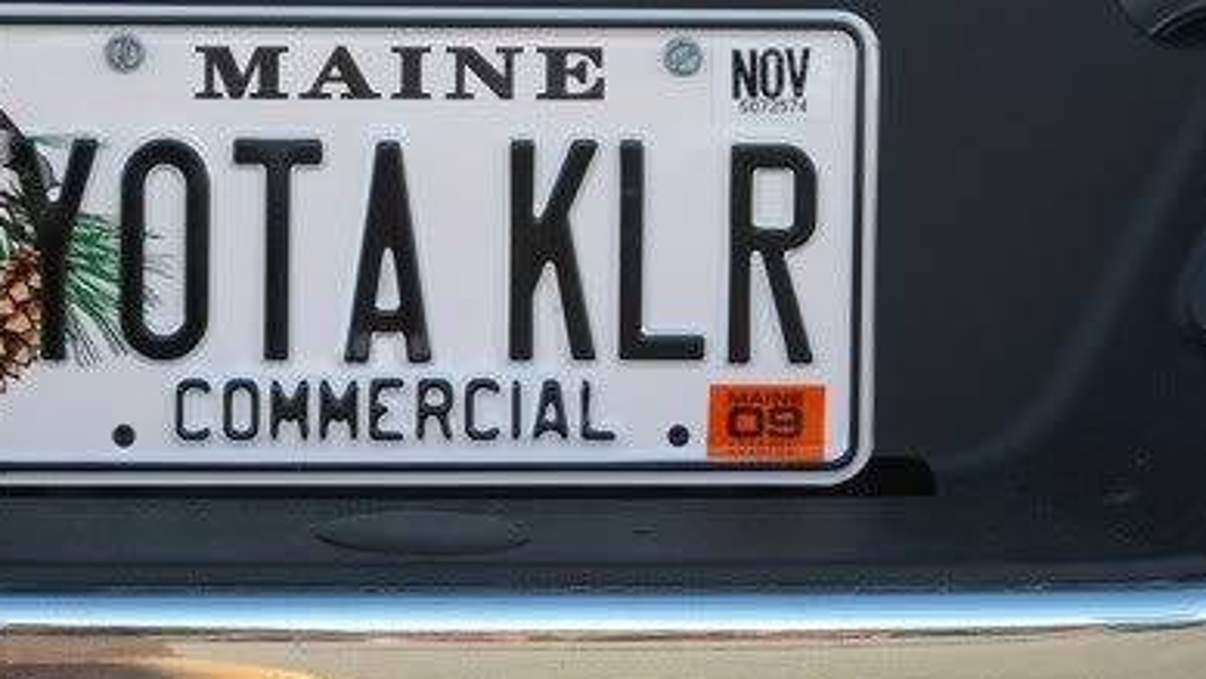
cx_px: 409
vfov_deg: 6.5
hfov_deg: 11.4
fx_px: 6013
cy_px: 298
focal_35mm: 188
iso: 135
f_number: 4.7
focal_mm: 17.1
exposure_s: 1/250
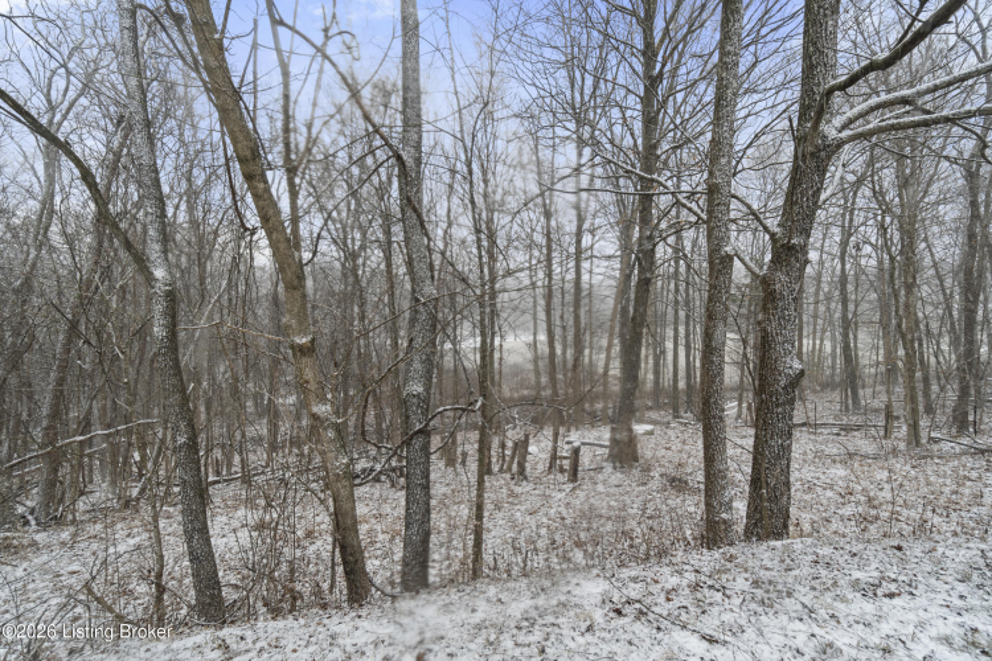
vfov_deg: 77.3
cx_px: 496
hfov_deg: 100.4
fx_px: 413
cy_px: 330
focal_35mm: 15
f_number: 8
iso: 400
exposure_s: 1/60
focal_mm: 10
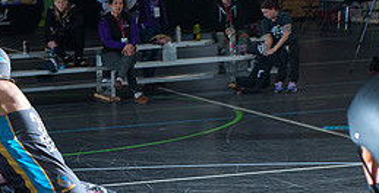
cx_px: -71
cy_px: 82
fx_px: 1357
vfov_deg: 8.1
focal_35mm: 138
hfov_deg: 15.4
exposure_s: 1/160
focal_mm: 48
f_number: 7.1
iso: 800
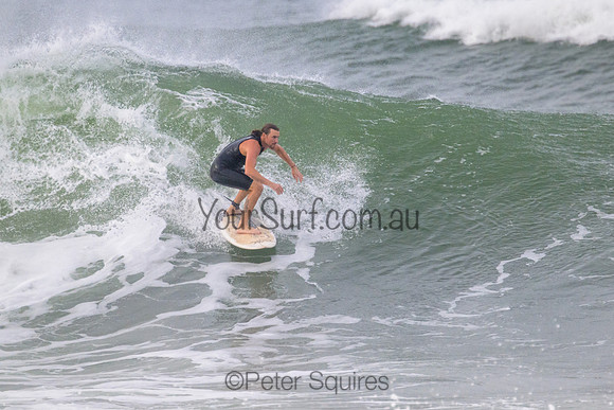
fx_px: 15518
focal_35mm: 910
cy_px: 188
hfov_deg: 2.3
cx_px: 349
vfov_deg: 1.5
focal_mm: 800
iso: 2800
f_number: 11
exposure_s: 1/2000
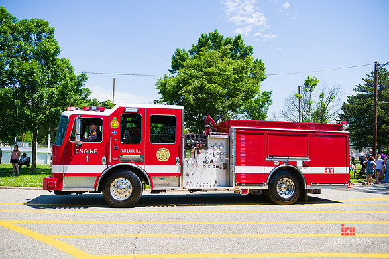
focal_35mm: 31
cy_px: 130
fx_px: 335
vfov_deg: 42.3
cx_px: 194
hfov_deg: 60.3
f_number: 5
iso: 200
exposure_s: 1/1600
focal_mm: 31
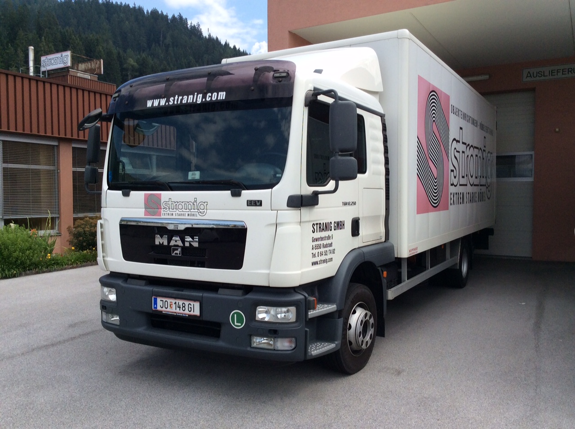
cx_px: 288
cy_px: 214
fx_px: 531
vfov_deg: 44.1
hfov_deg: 56.9
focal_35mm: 32
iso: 32
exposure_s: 1/969
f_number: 2.4
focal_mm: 3.3
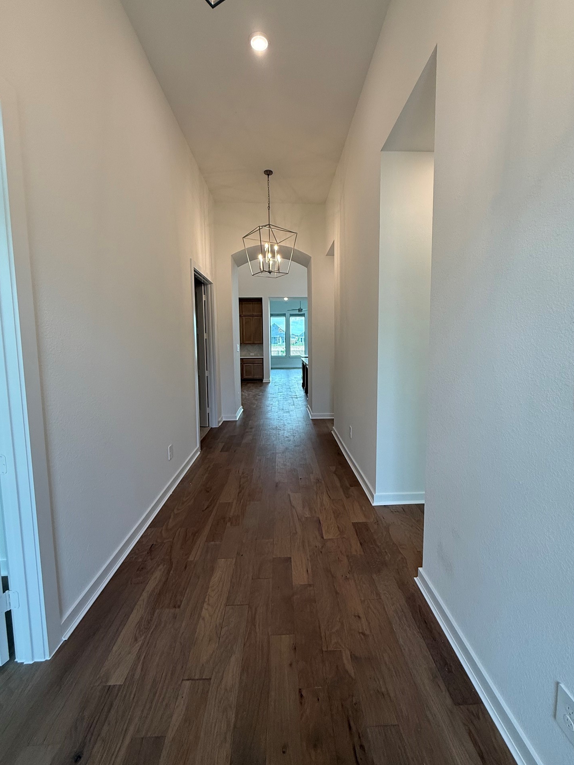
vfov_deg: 98.1
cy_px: 371
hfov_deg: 81.7
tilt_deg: -3.8
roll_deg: +0.0
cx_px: 297
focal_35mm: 15
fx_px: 332
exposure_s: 1/120
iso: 100
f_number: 2.2
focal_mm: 2.22
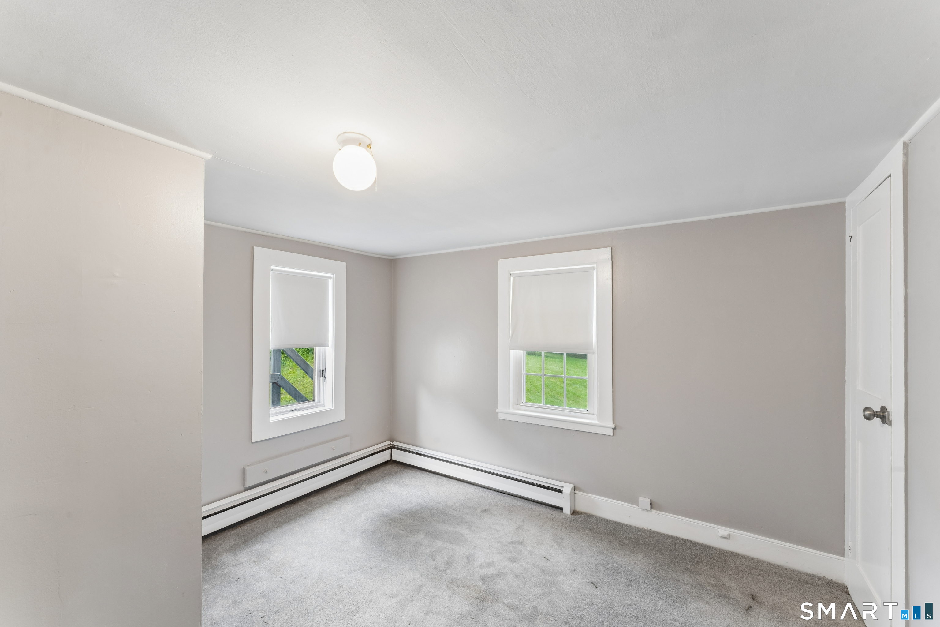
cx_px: 470
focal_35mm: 14
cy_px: 314
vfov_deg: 81.2
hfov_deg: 104.3
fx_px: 366
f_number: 13
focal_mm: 14
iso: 400
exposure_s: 1/3.33
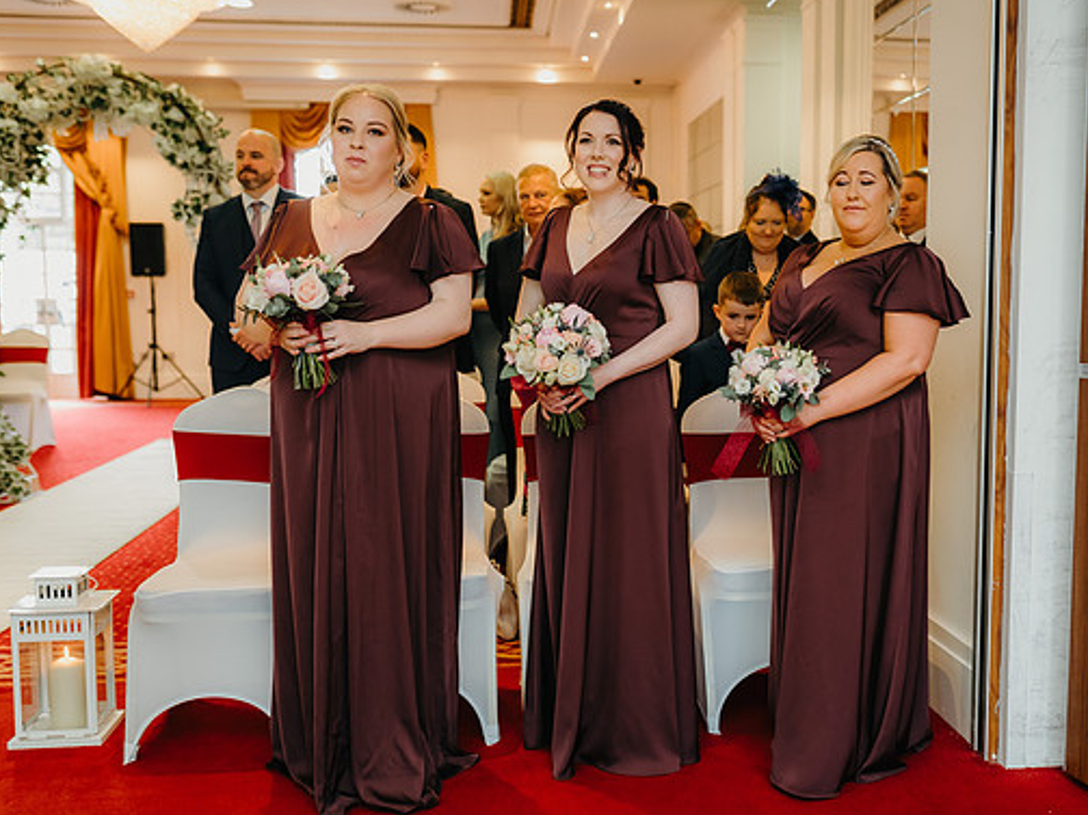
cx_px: 648
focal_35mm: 41
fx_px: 1288
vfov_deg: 35.1
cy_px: 423
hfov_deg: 45.6
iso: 1250
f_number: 2.2
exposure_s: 1/160
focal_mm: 35
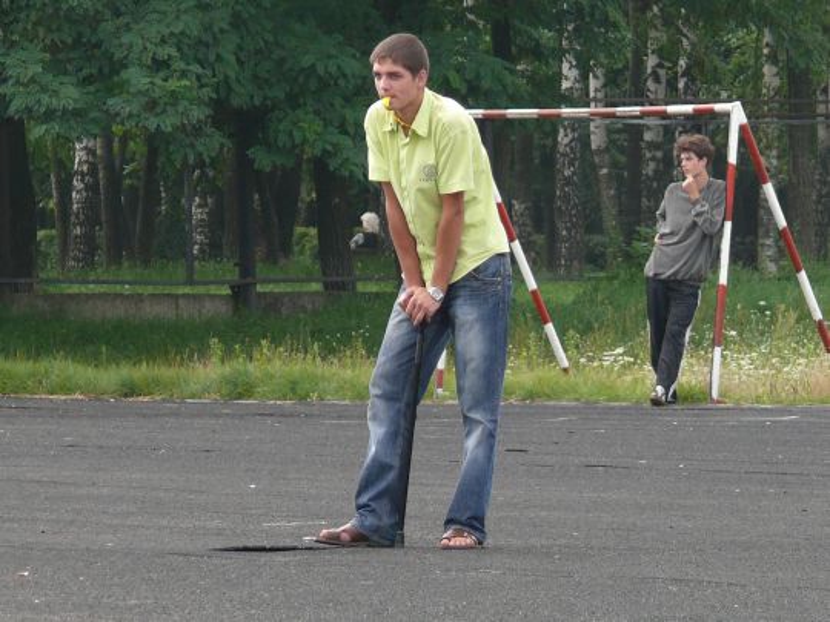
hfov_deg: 5.5
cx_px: 415
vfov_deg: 4.1
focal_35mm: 363
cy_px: 311
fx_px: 8704
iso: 100
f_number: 3.6
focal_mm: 43.1
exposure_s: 1/125
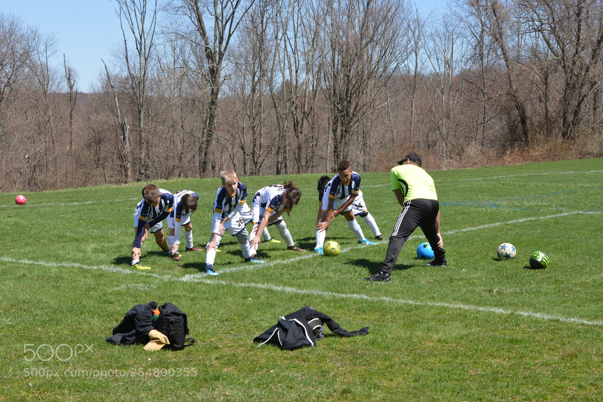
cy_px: 201
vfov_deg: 19.5
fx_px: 1173
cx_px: 302
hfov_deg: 28.8
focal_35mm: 70
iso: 720
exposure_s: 1/160
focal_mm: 70
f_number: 22
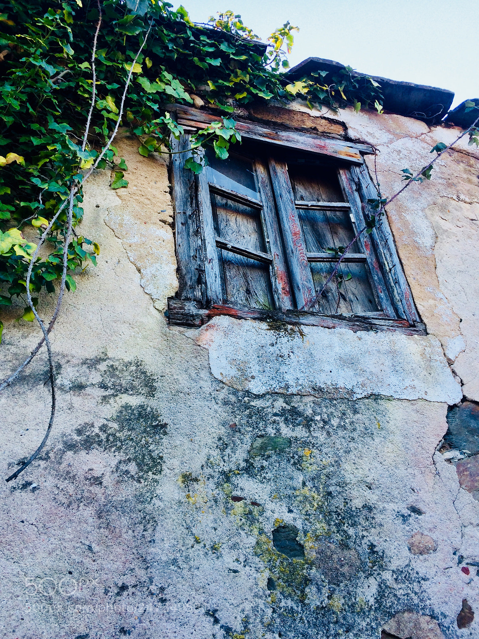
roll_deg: +8.7
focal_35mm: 29
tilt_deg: +34.2
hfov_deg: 48.2
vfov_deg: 61.7
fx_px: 535
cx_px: 240
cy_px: 320
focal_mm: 4.15
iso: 32
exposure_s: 1/209
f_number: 2.2
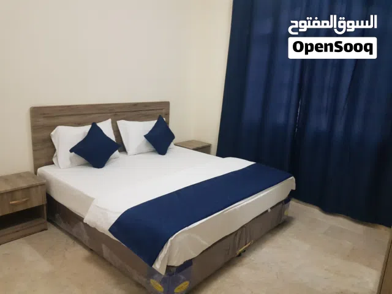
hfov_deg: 67.3
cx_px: 196
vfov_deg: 53.1
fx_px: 294
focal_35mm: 26
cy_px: 147
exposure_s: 1/50
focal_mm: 4.3
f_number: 1.7
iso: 500
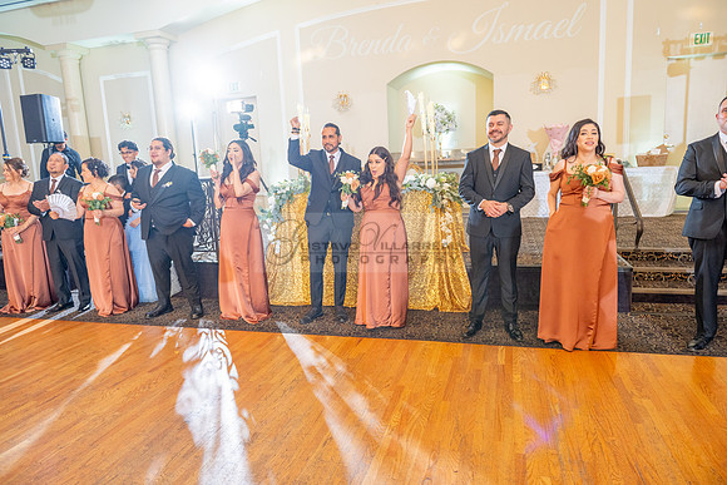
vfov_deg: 53.2
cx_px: 364
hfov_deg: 73.7
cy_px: 242
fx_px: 485
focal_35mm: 24
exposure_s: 1/80
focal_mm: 24
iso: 800
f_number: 4
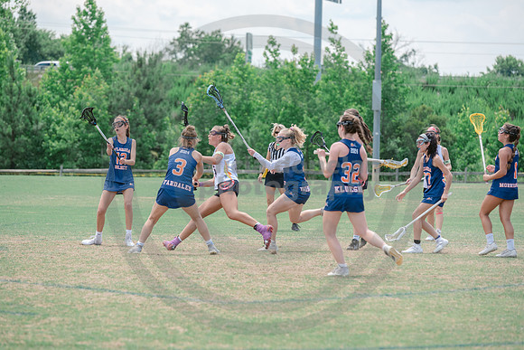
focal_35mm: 190
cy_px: 175
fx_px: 2766
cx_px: 262
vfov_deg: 7.2
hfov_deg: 10.8
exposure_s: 1/1600
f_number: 5
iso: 400
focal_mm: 190
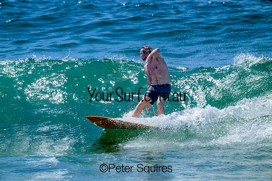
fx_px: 8464
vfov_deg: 1.2
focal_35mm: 1120
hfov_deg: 1.8
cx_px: 136
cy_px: 90
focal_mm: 1120
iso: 400
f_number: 9
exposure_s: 1/2000
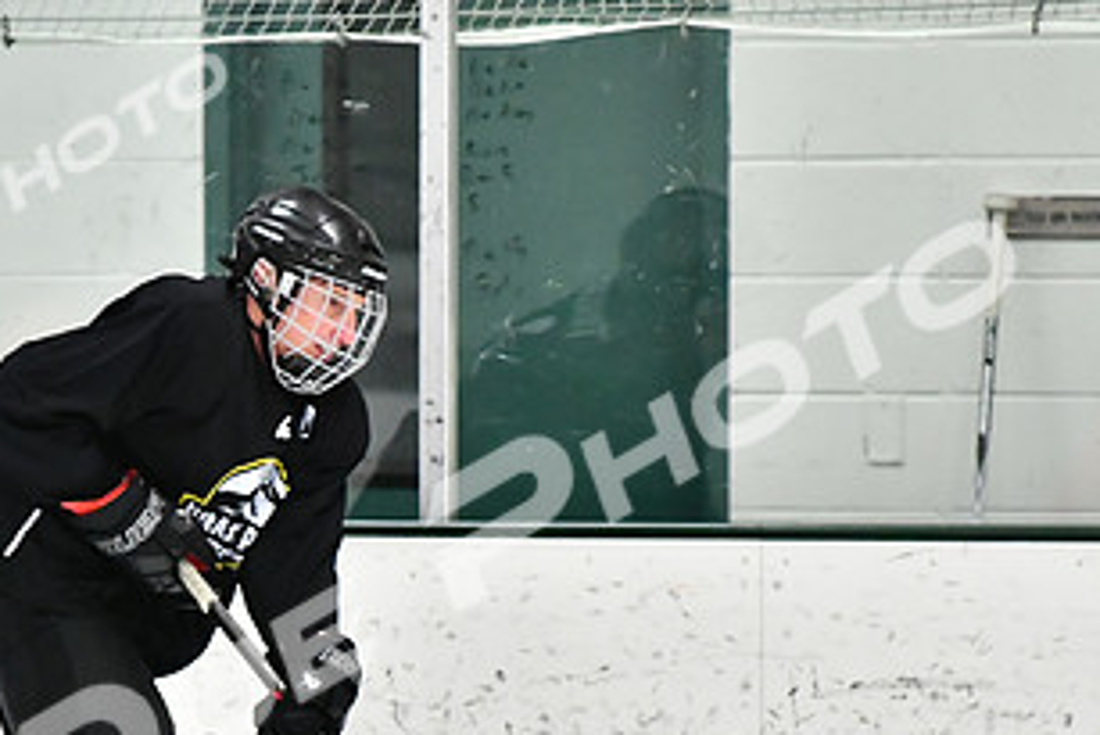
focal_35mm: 539
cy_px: 665
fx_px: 16476
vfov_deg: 2.6
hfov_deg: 3.8
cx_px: 229
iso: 5000
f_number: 2.8
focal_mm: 190
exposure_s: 1/1250
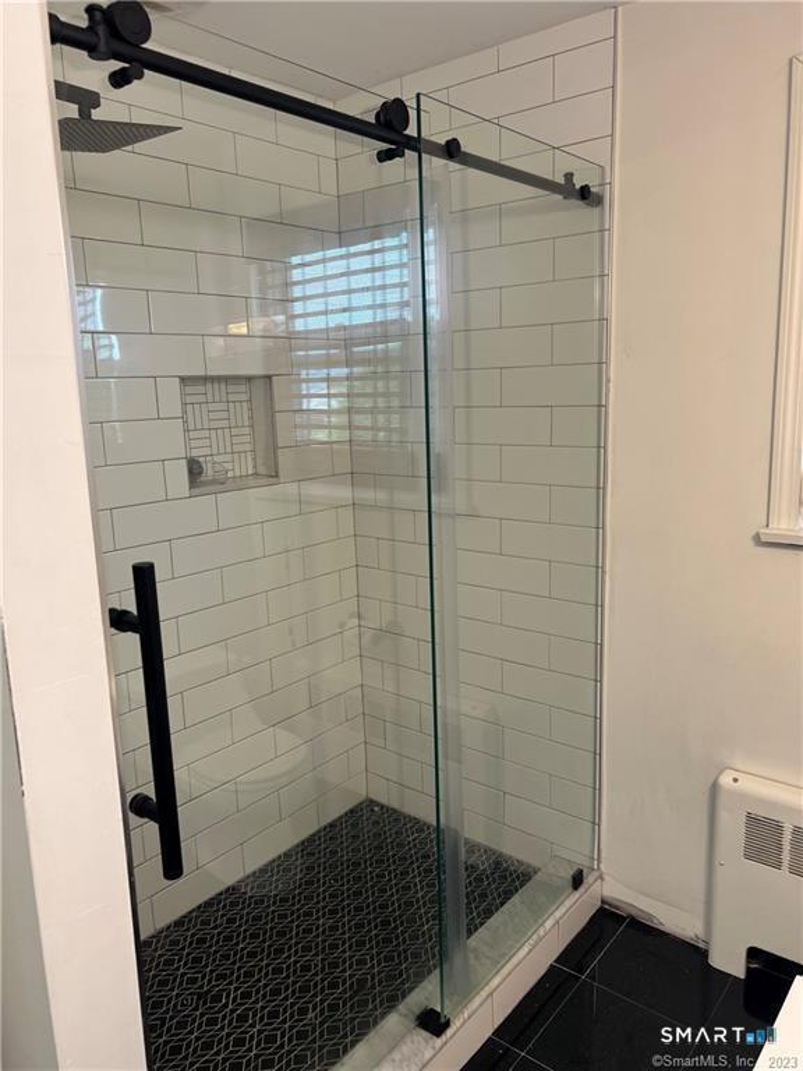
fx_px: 804
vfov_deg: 67.3
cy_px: 536
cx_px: 402
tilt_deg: -11.5
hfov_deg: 53.1
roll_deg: +1.9
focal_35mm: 26
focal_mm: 5.7
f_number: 1.5
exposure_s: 1/60
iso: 80
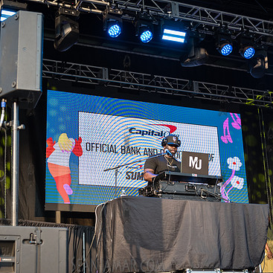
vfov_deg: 28.6
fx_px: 535
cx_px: 113
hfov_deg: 28.6
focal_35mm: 60
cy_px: 127
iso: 500
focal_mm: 38
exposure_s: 1/500
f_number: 3.5
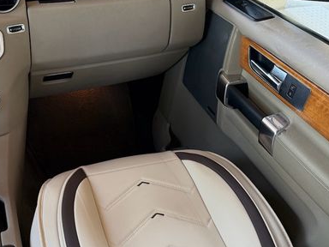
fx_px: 380
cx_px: 92
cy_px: 76
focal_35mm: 40
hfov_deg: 45.5
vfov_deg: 35.5
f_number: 1.78
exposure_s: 1/125
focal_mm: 6.76
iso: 200
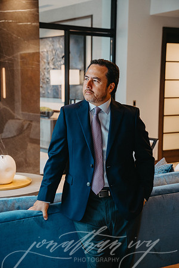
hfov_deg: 20.6
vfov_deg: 30.5
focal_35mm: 66
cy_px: 134
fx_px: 492
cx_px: 90
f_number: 4.5
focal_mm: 66
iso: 640
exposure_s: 1/100
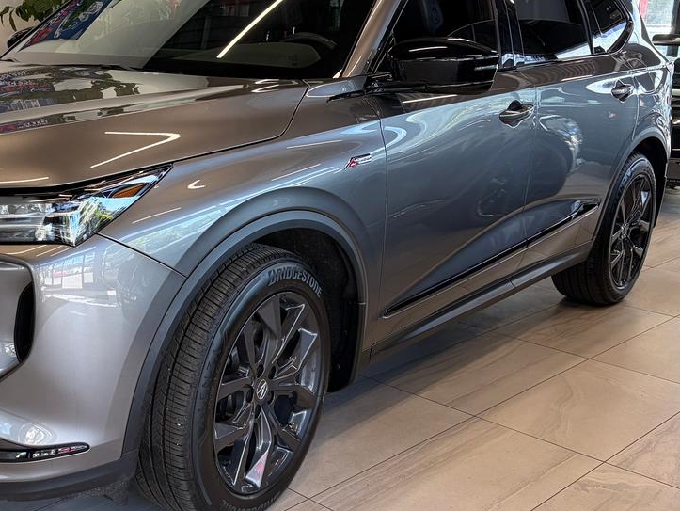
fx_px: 904
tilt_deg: -13.6
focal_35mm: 46
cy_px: 249
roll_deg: -0.5
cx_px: 159
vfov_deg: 31.5
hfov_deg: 39.9
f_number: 1.6
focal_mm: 5.96
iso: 32
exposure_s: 1/131
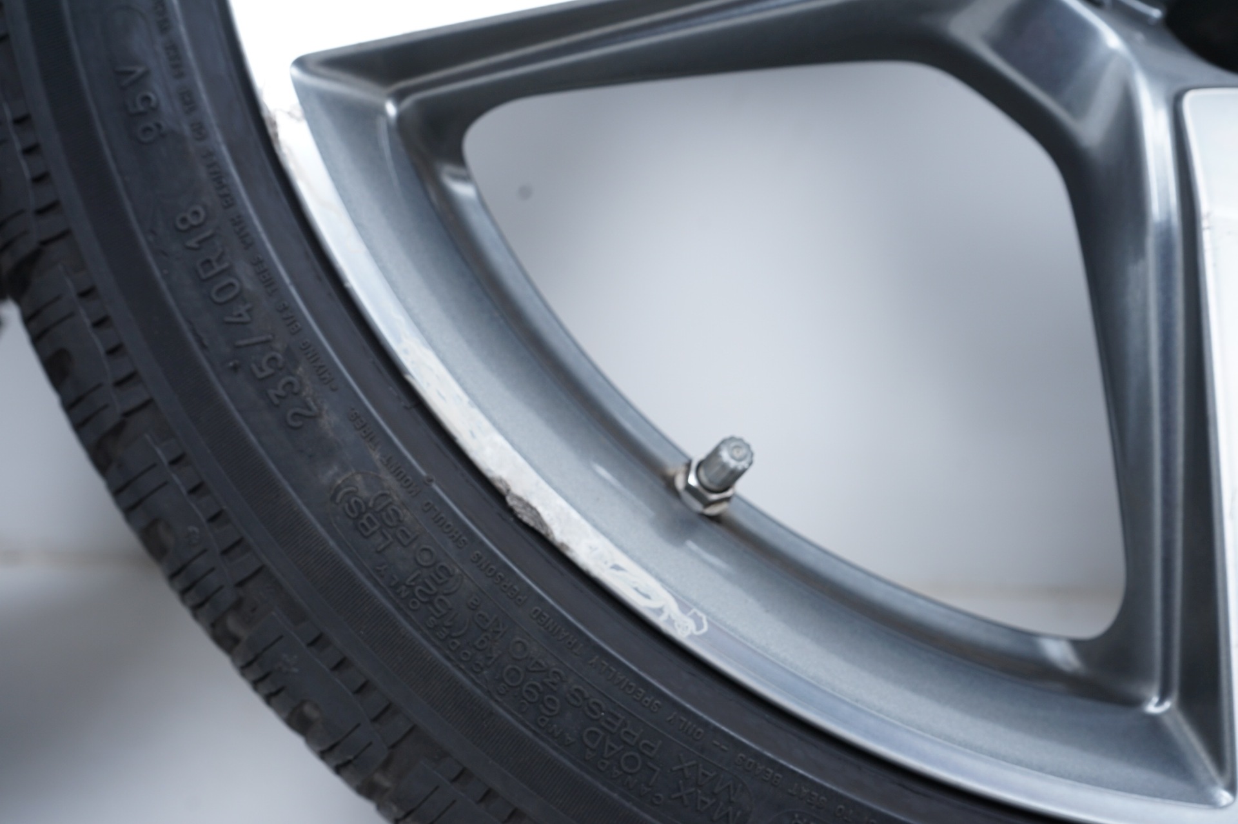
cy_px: 412
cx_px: 619
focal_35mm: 40
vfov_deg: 33.3
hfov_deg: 48.5
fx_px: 1374
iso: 250
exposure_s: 1/100
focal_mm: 40
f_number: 7.1
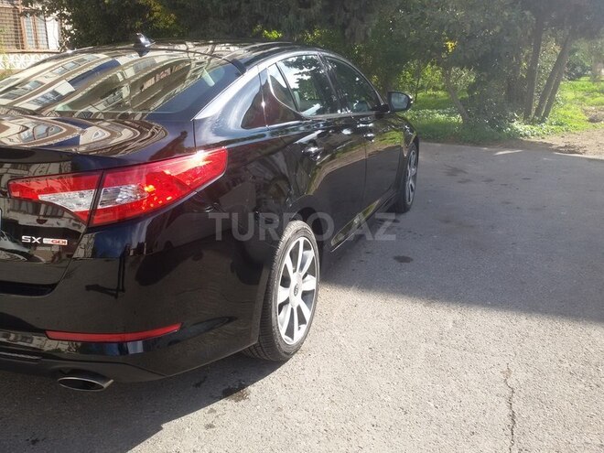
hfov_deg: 58.4
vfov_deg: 45.4
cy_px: 226
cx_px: 302
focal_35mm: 31
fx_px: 541
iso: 40
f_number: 2.4
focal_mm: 2.93
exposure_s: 1/270
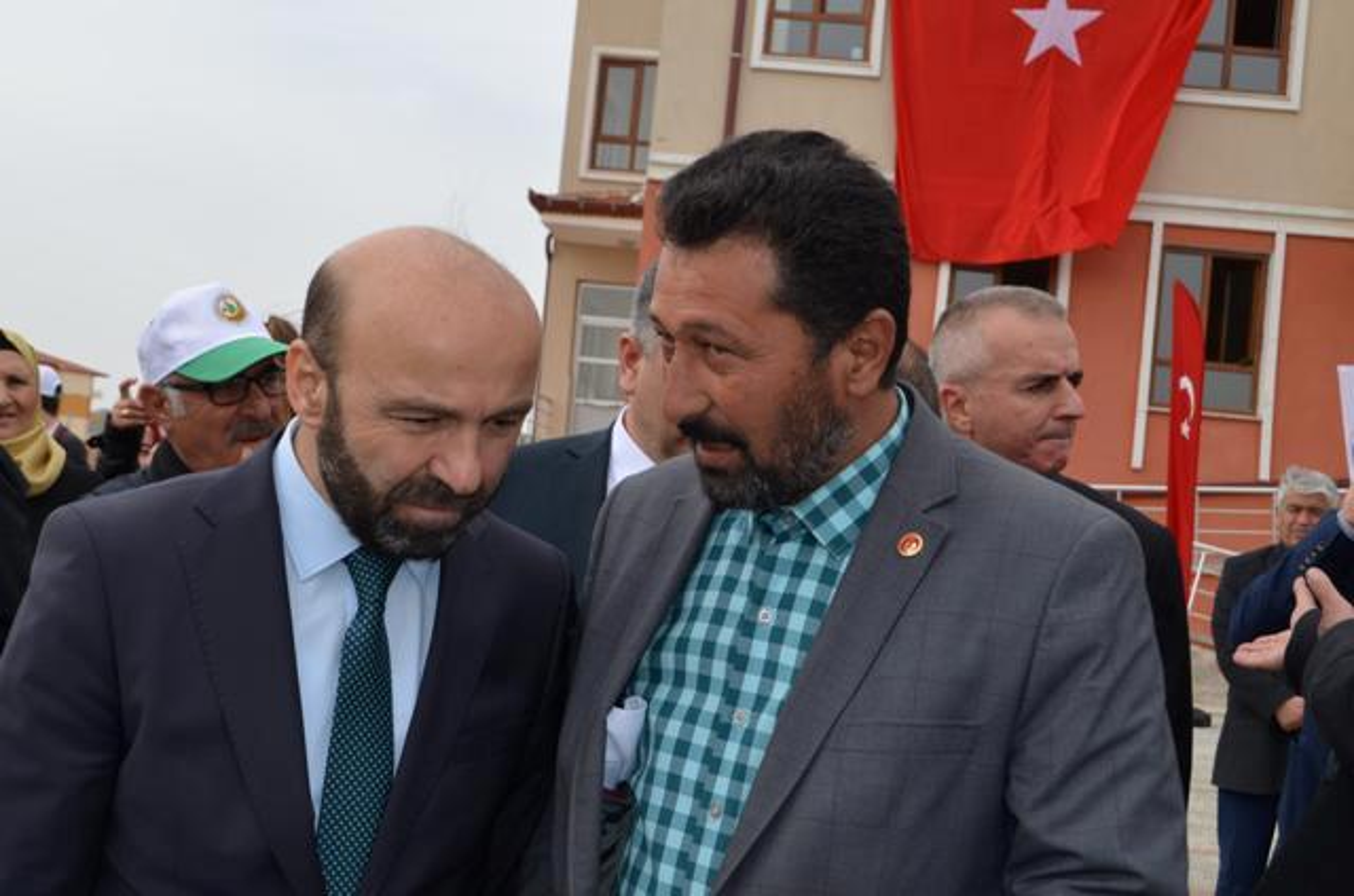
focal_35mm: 45
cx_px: 677
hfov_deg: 43.7
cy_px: 448
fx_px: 1689
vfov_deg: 29.7
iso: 100
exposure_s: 1/200
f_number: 6.7
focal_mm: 30
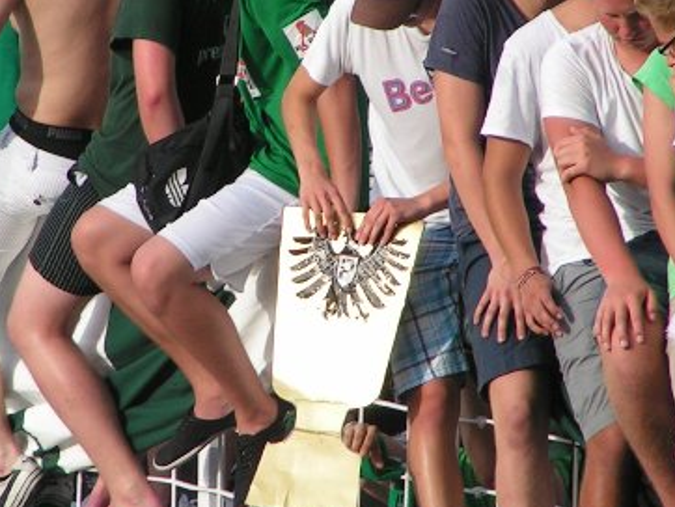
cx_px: 250
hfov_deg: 2.4
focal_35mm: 839
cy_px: 170
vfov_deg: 1.8
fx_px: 16371
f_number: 5
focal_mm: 58
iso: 50
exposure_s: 1/640
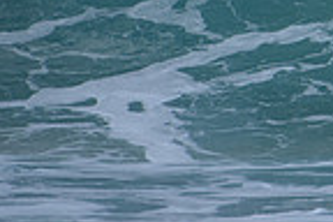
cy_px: -91
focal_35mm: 2053
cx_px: 534
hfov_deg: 1.0
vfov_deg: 0.7
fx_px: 18989
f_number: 5.6
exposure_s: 1/2000
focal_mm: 500
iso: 280
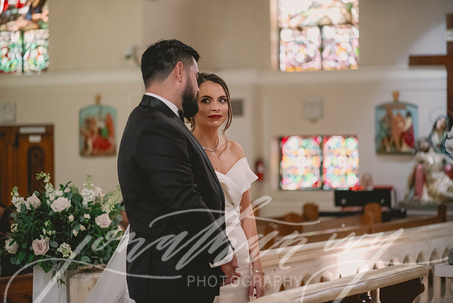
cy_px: 152
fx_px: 1321
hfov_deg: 19.5
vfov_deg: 13.0
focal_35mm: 105
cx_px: 226
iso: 4000
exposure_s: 1/250
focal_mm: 105
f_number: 3.2
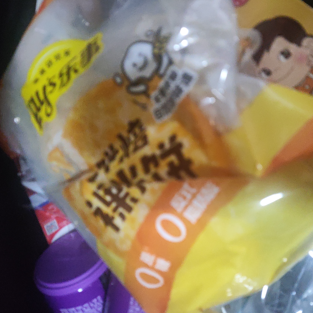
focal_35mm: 29
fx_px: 297
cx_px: 192
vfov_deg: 55.6
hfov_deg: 55.1
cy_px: 157
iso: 1403
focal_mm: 4.68
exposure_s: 1/25
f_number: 1.8
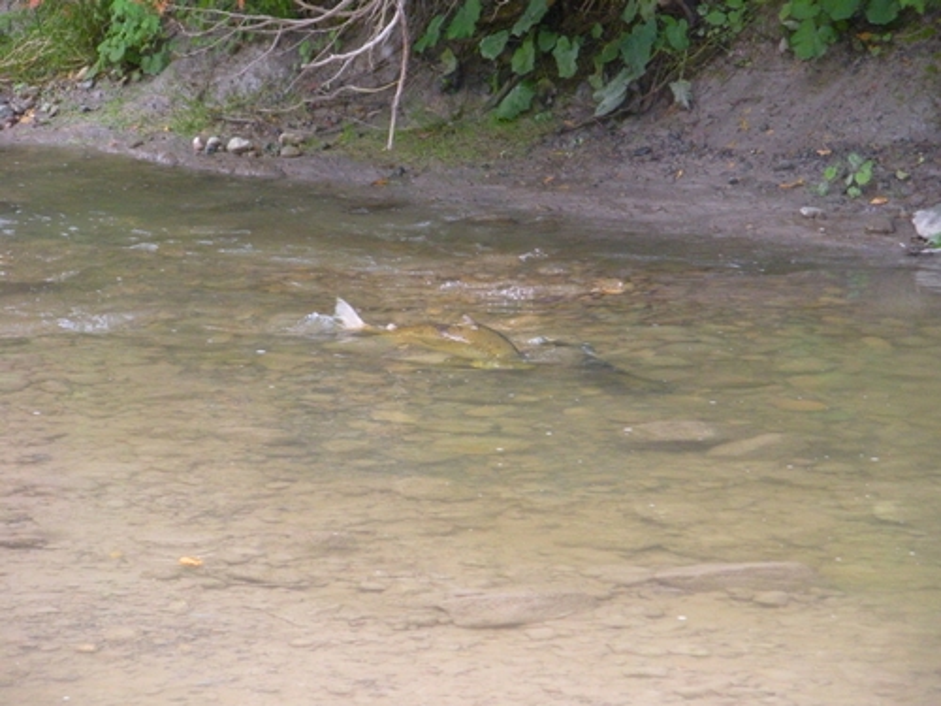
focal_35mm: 149
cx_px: 470
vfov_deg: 10.0
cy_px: 353
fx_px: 4050
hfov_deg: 13.3
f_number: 5.4
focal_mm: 26
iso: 450
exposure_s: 1/125
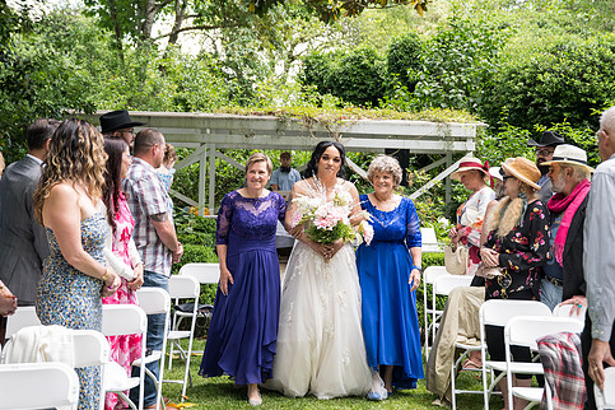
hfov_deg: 33.4
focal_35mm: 60
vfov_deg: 22.6
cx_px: 340
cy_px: 184
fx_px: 1025
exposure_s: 1/400
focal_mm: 50
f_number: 3.5
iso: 640
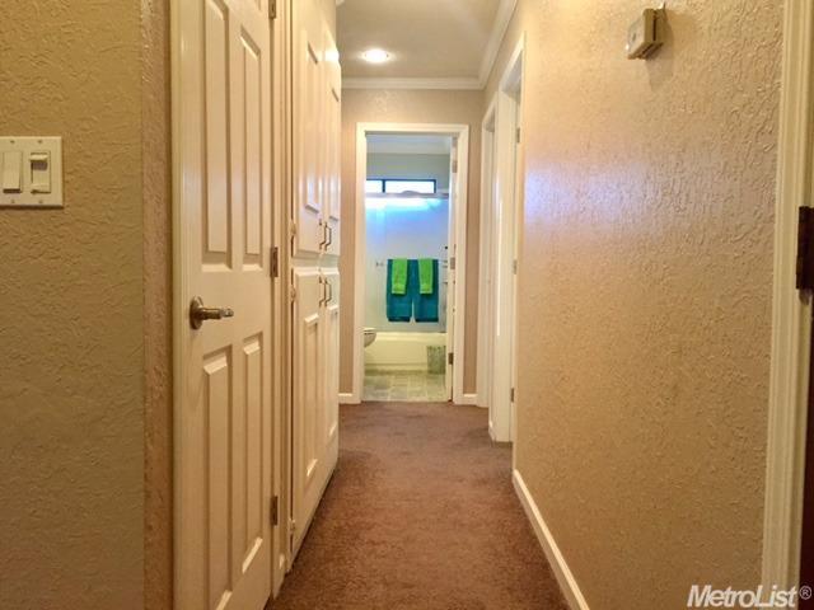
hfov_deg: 61.7
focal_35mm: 29
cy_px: 305
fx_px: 682
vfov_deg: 48.2
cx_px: 407
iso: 160
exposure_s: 1/30
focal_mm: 4.15
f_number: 2.2
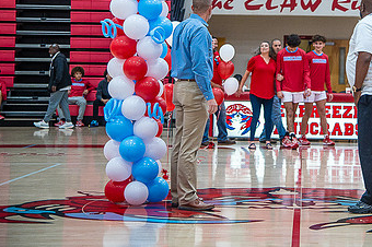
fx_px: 1146
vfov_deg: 12.3
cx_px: 294
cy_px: 39
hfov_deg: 18.3
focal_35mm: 111
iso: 2000
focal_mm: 65
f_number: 4
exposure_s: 1/320
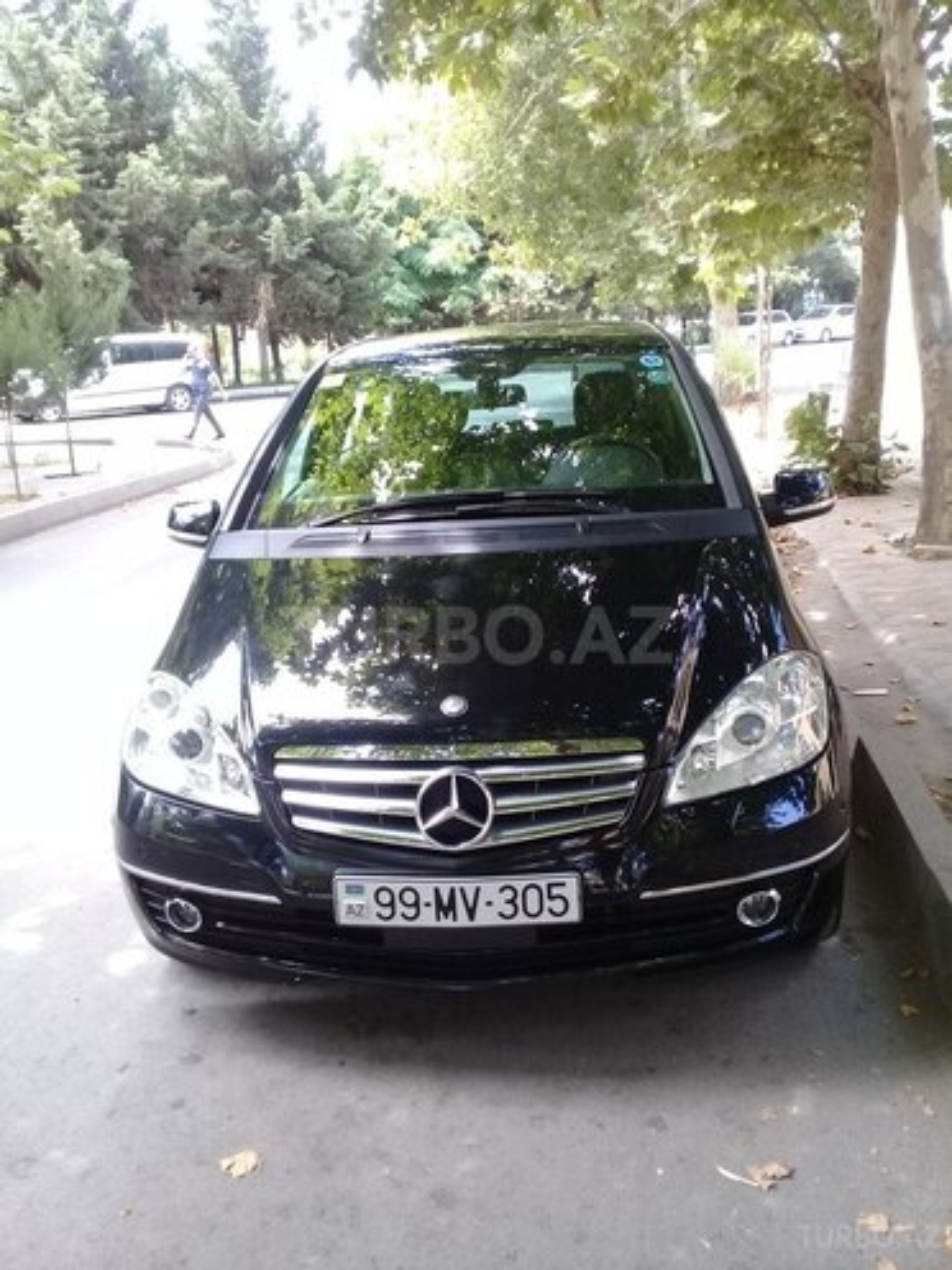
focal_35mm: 31
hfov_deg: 45.4
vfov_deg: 58.4
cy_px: 635
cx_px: 476
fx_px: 1137
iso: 64
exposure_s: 1/50
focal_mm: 3.3
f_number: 2.2
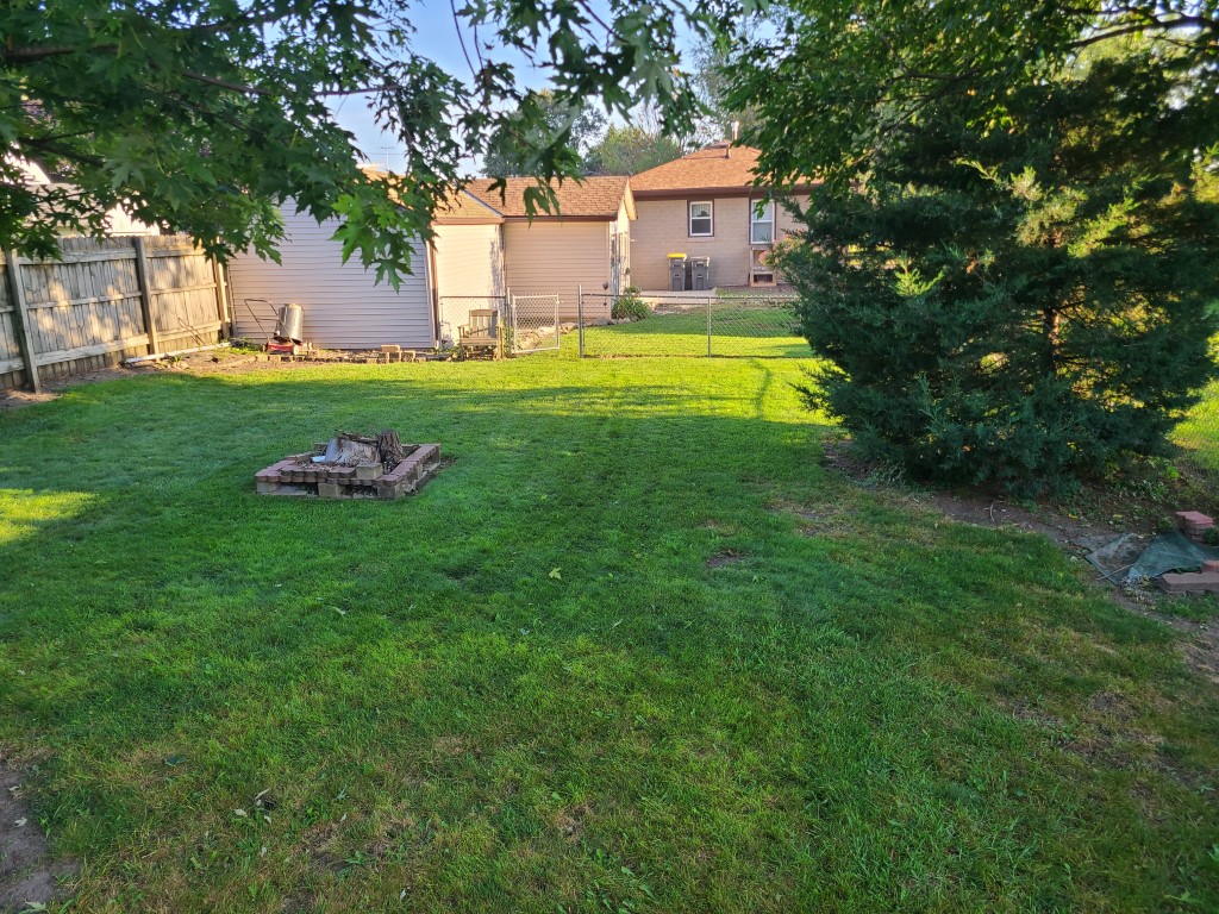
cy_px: 457
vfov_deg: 53.1
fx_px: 916
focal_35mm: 26
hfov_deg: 67.3
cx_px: 610
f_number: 1.8
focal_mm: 5.4
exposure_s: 1/222
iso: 40
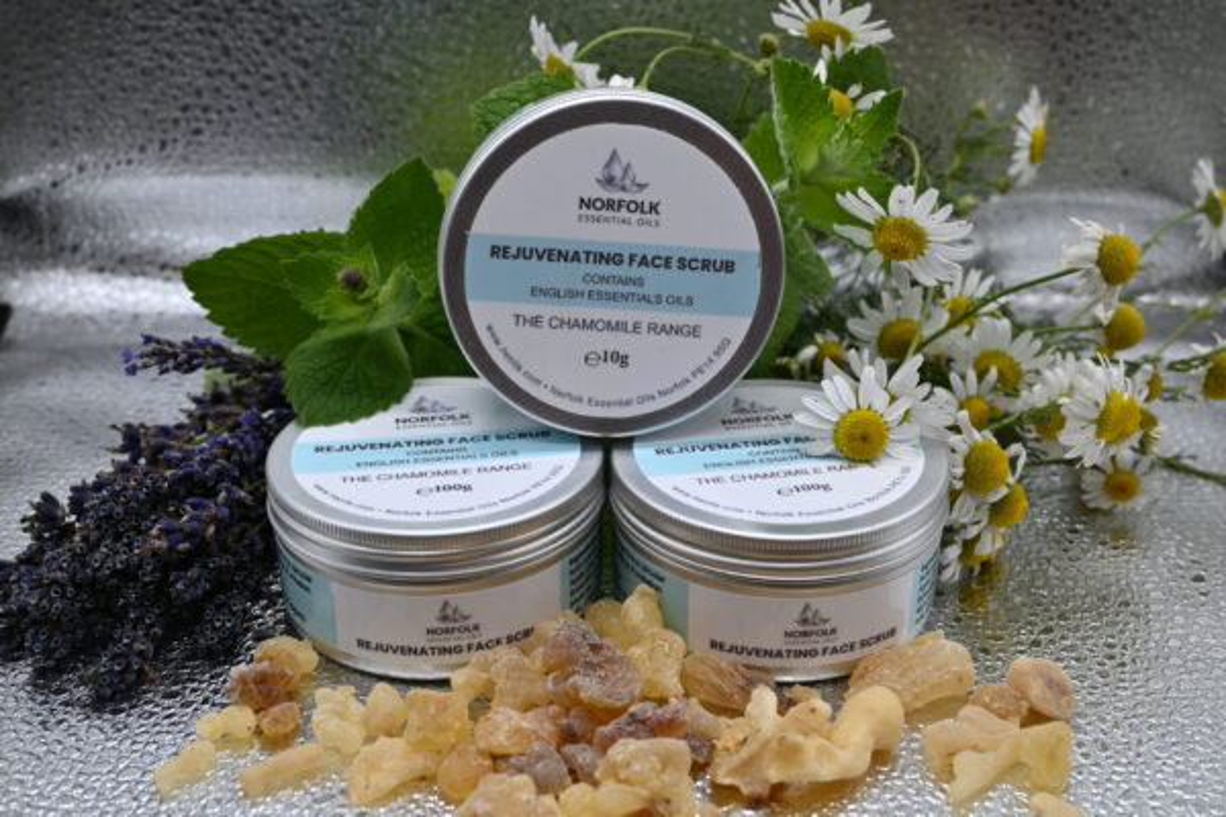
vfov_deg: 32.4
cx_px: 613
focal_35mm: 41
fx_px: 1405
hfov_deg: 47.2
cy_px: 408
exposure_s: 1/250
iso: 180
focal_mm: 27.5
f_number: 5.6
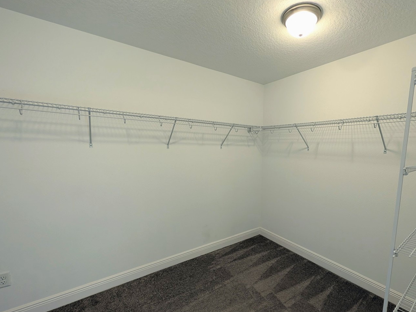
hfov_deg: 97.0
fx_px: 180
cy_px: 172
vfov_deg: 81.5
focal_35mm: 15
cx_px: 248
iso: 62
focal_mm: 2.02
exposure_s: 1/30
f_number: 1.7
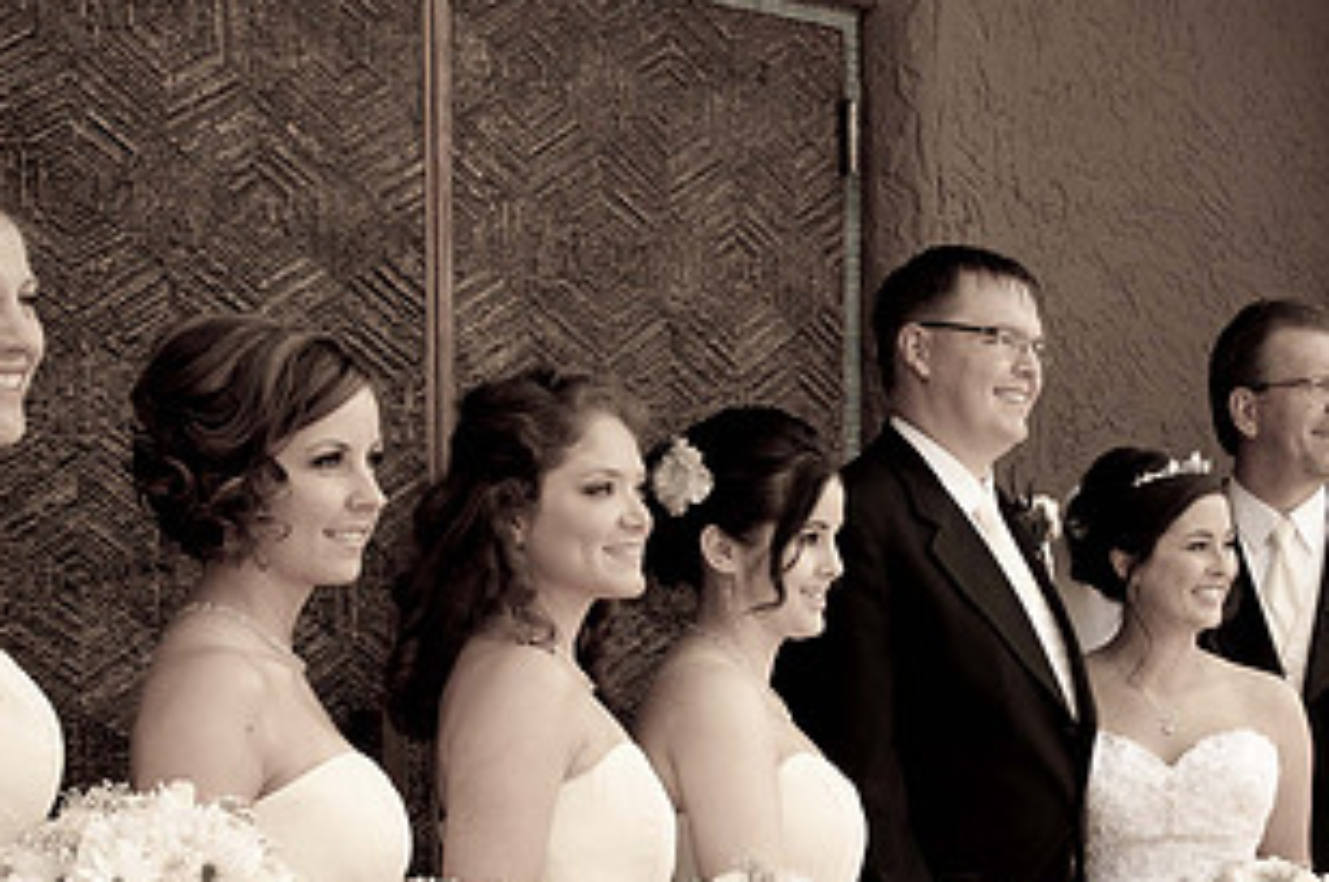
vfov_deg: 17.7
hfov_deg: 26.5
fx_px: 2799
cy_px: 708
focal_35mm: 76
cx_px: 933
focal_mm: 27
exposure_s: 1/100
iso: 200
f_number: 9
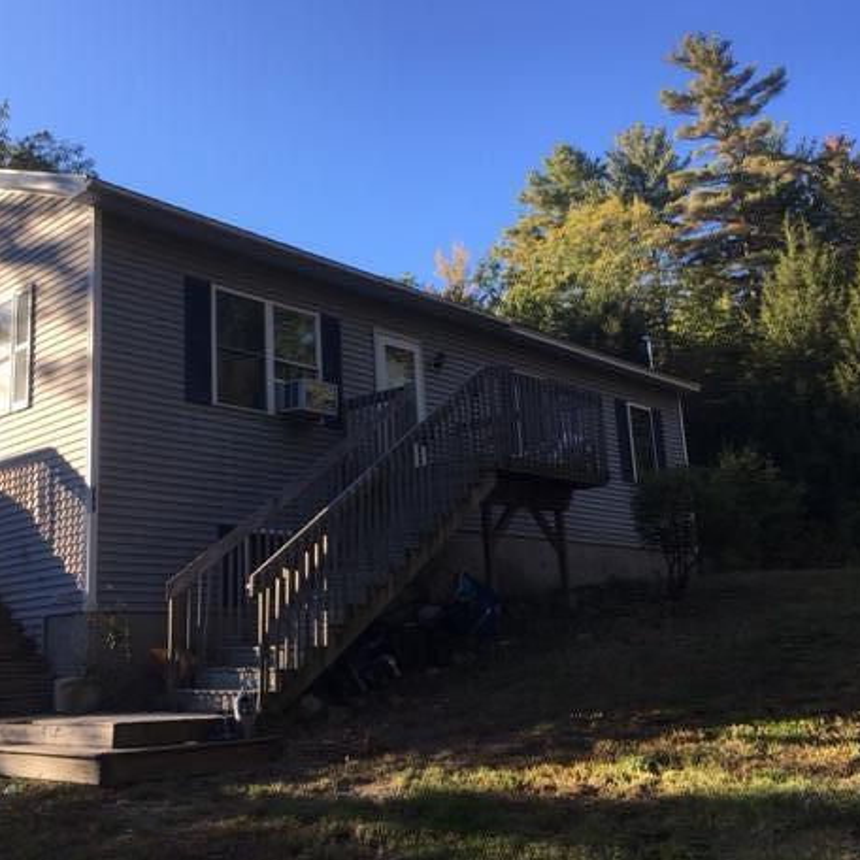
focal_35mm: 36
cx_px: 328
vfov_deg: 46.0
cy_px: 422
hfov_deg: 45.7
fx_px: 1012
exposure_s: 1/513
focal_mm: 4.15
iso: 25
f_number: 2.2
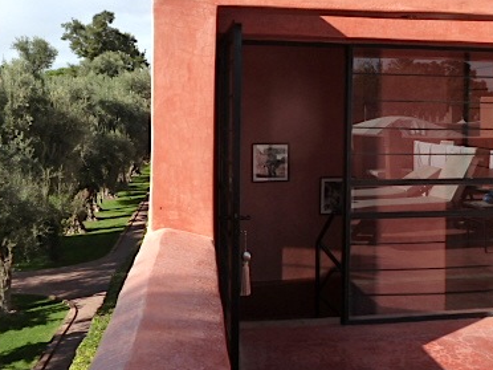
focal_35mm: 43
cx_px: 298
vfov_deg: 33.4
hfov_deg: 43.6
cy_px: 139
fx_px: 612
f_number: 4.5
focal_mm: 4.1
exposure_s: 1/400
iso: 125
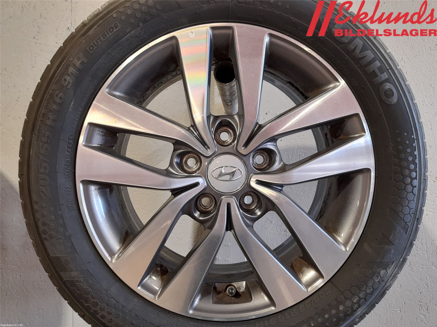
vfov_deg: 54.9
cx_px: 218
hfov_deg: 69.4
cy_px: 164
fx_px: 316
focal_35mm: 25
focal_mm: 4.6
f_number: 2
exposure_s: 1/50
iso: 250
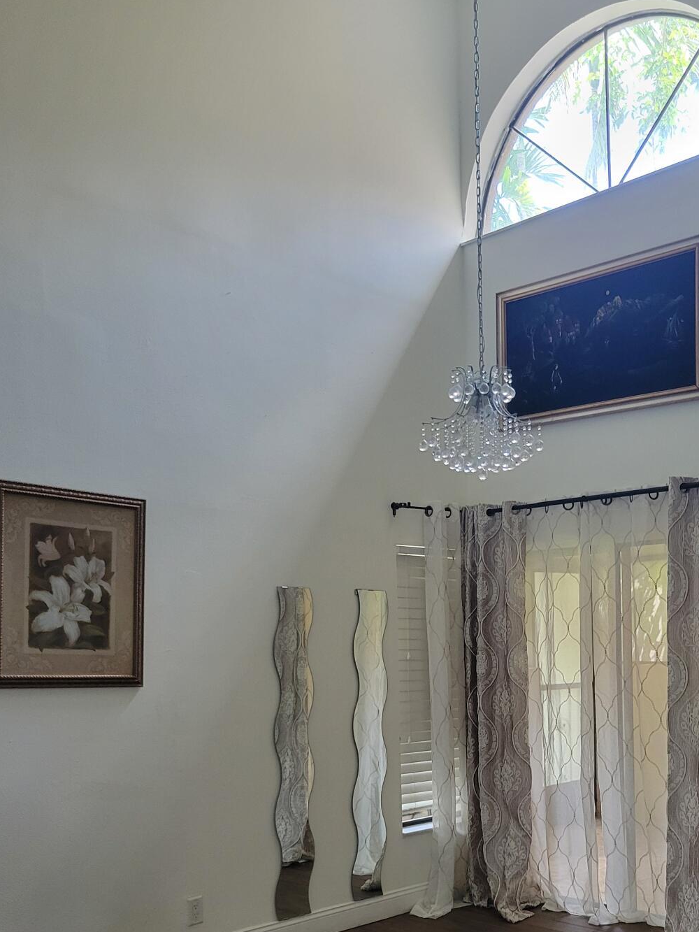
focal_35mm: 39
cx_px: 475
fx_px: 1050
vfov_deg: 46.8
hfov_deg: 36.4
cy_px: 651
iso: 320
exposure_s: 1/120
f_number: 1.8
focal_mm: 5.4
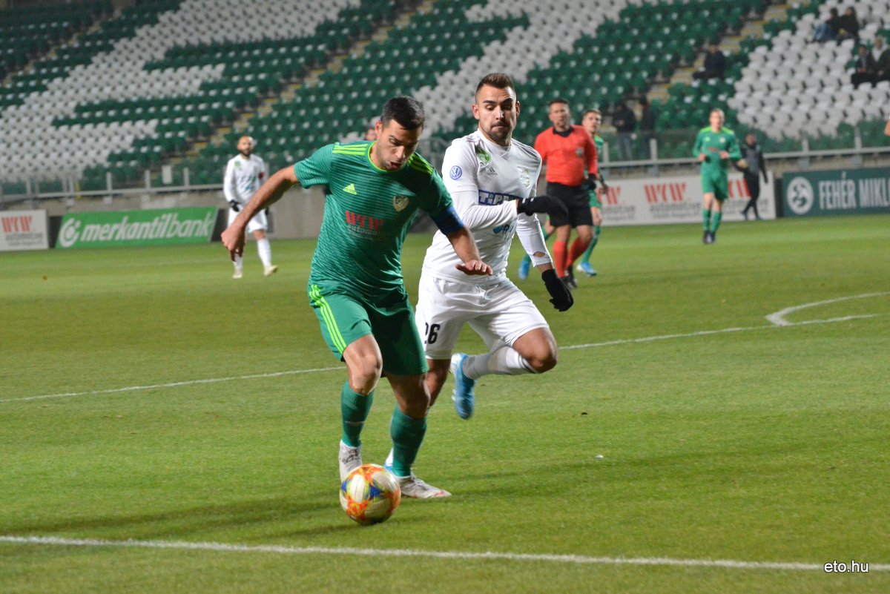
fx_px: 4303
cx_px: 445
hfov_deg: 11.8
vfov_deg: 7.9
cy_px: 297
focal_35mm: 174
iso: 3200
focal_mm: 116
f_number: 5.6
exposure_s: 1/500
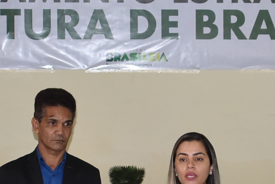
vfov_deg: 8.0
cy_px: 217
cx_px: 196
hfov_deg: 12.0
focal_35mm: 171
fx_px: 1307
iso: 800
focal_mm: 26
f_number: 4.5
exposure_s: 1/80
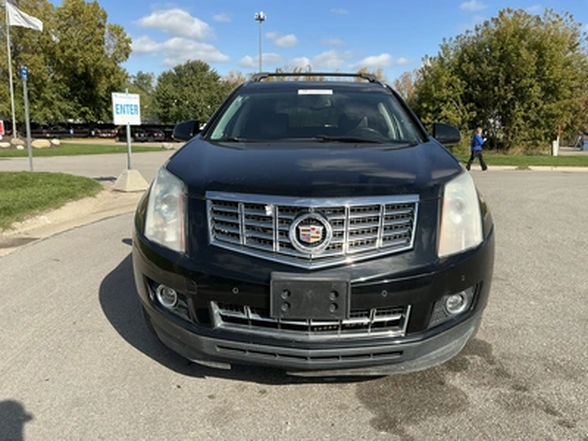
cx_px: 294
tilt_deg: -8.2
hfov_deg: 63.4
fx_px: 476
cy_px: 220
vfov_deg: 49.7
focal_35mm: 28
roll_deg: -1.0
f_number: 1.8
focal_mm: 3
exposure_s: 1/1490
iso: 25
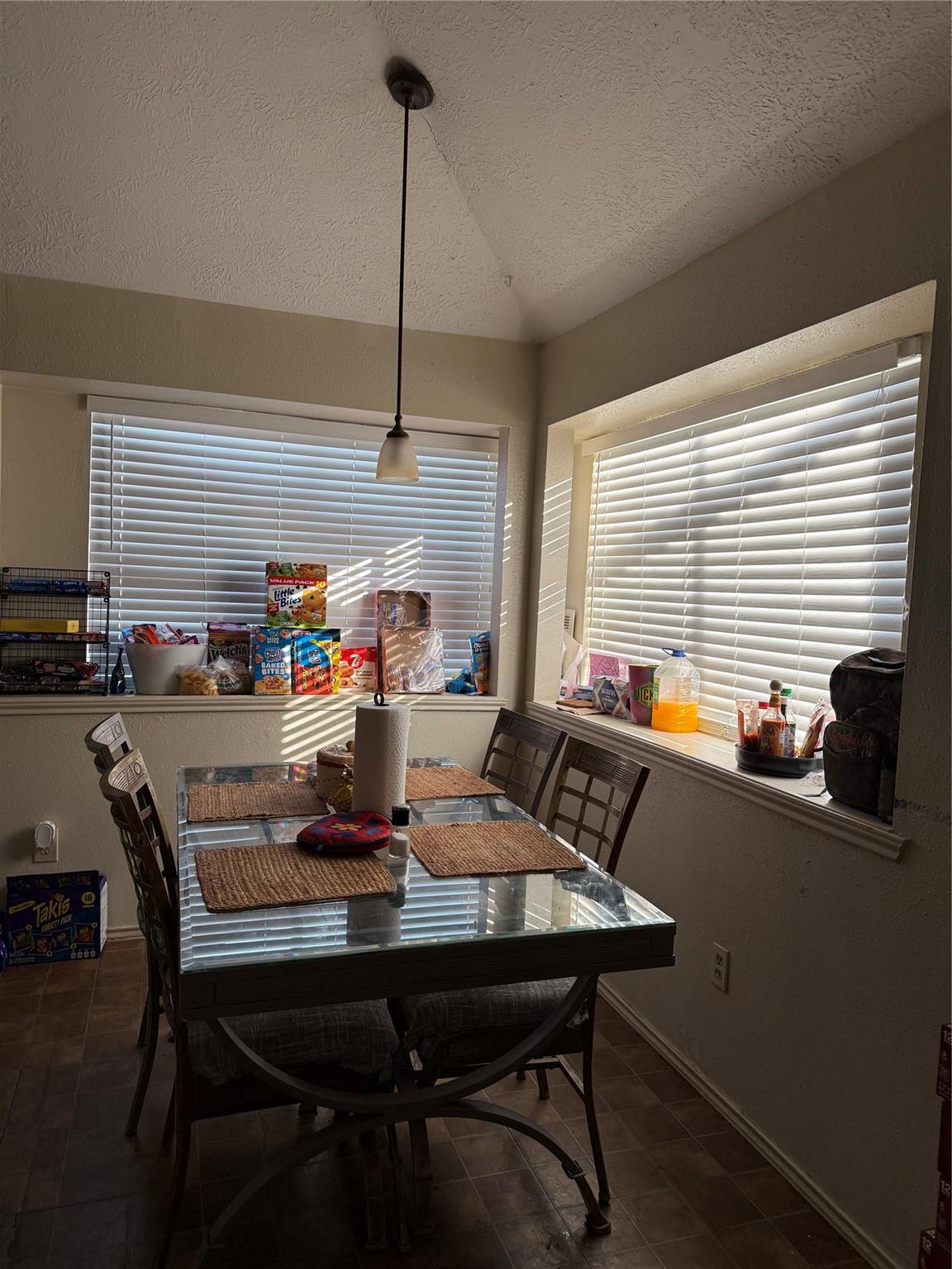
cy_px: 634
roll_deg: -2.2
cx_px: 476
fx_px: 880
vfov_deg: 71.6
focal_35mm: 24
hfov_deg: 56.8
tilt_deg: +0.5
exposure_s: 1/181
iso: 160
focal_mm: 6.76
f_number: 1.78
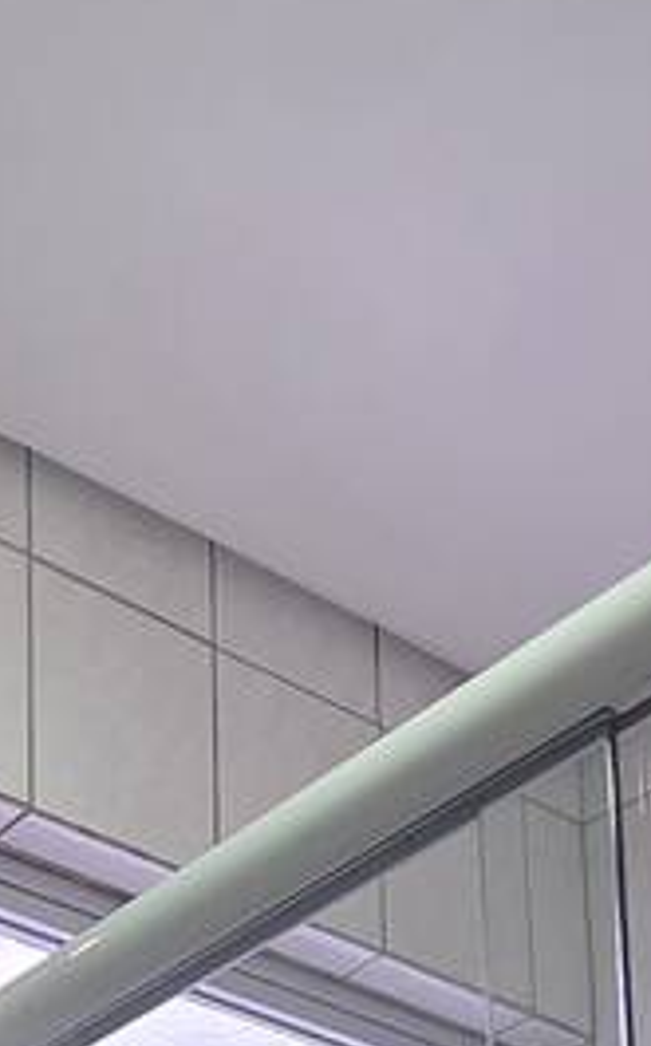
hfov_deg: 15.5
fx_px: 2135
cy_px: 1820
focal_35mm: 75
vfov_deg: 20.5
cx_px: -426
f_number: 1.9
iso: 125
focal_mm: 2.2
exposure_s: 1/120
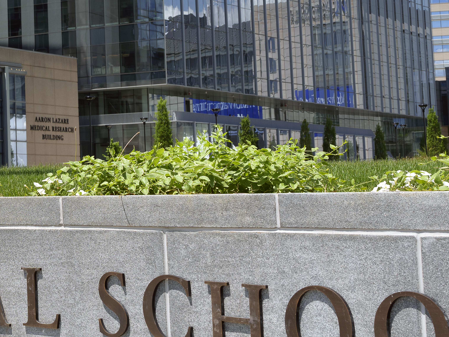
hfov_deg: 21.1
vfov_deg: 16.8
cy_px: 42
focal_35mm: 87
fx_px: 1128
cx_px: -74
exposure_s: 1/200
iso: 125
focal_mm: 32
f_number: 9
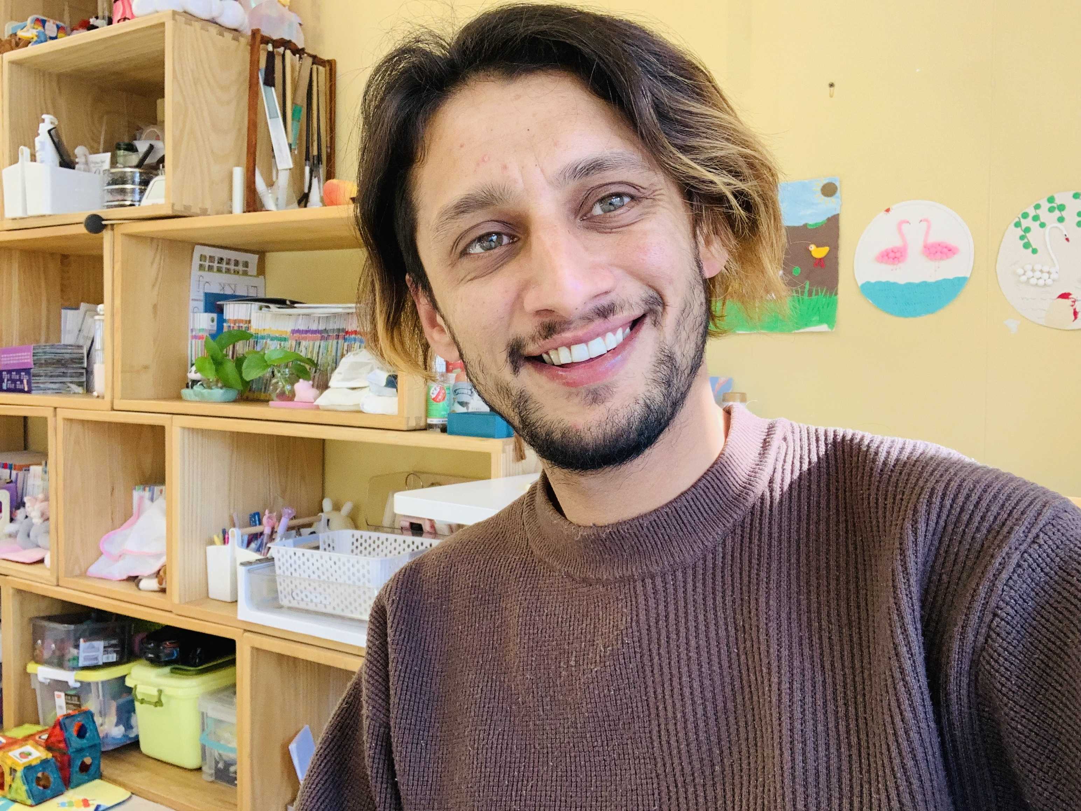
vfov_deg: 44.2
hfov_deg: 56.8
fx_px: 999
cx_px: 540
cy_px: 406
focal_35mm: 32
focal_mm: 2.87
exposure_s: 1/68
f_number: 2.2
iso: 64
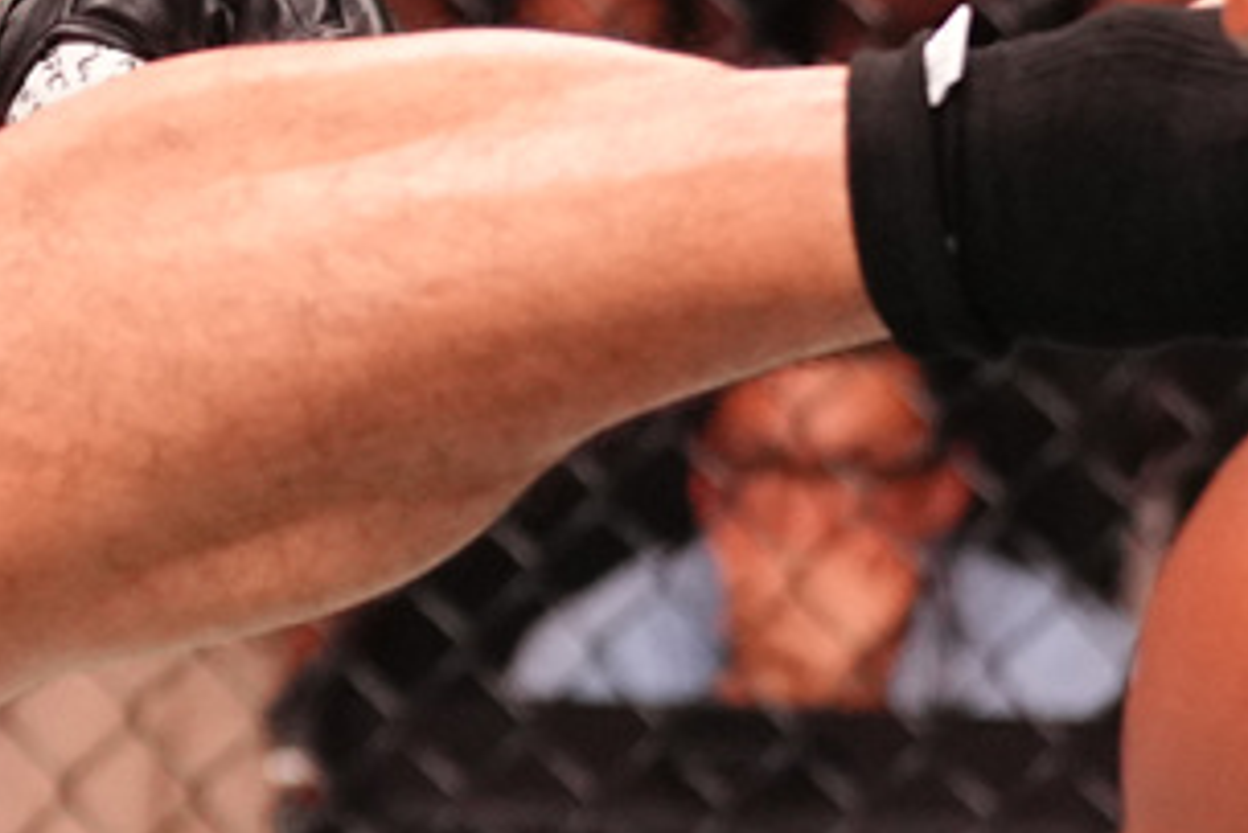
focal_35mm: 373
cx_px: 238
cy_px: 927
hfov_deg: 5.5
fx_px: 12936
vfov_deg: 3.7
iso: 2000
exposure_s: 1/1000
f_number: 2.8
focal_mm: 70
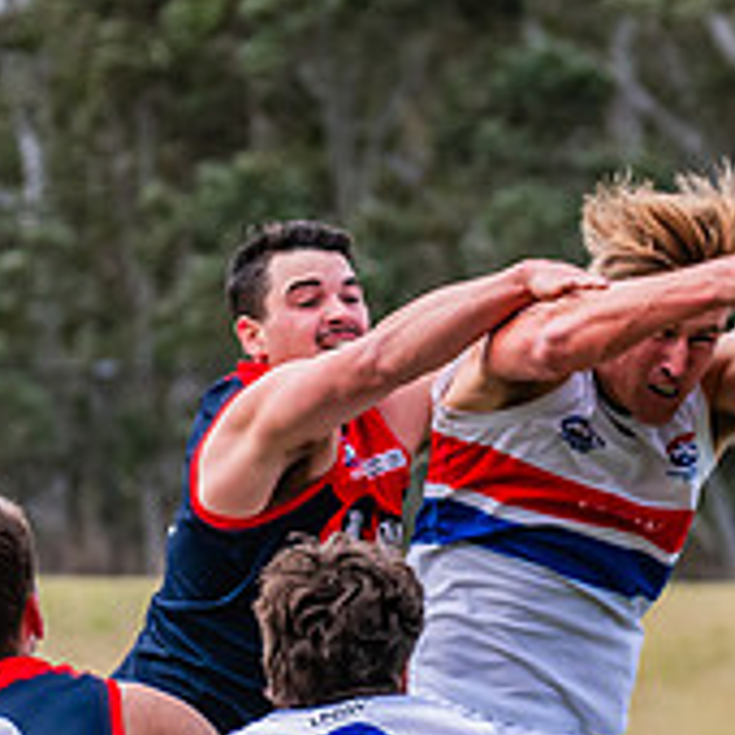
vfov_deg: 2.7
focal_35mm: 646
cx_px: 465
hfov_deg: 2.7
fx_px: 15518
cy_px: 734
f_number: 6.3
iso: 800
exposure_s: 1/1600
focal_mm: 170
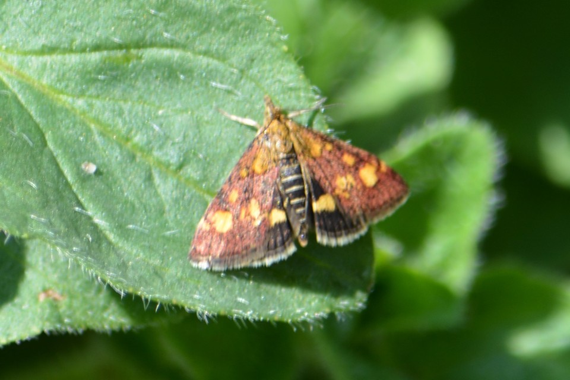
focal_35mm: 450
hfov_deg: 4.6
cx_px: 285
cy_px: 190
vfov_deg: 3.1
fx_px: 7124
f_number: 8
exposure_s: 1/125
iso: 140
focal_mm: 300
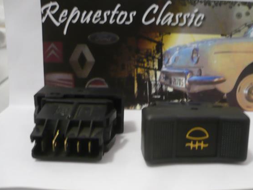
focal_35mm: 40
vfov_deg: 36.0
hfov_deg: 46.7
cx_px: 142
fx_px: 292
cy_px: 100
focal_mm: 5.8
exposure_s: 1/6
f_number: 2.8
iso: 200
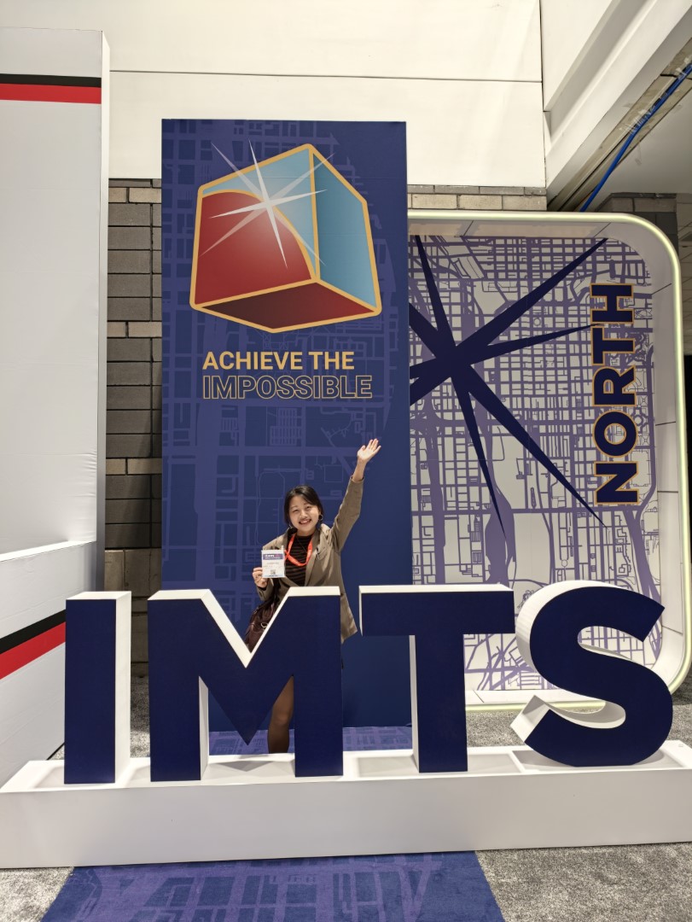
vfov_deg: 73.9
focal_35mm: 23
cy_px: 461
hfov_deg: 58.9
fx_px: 613
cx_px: 346
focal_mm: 7.73
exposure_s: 1/120
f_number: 1.5
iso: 400
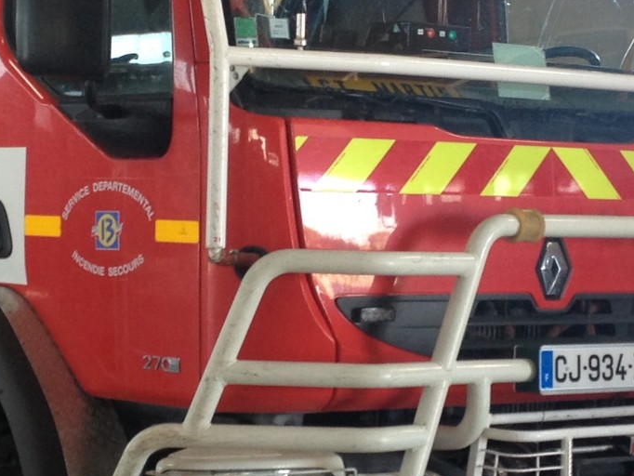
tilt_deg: -1.4
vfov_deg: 11.2
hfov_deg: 14.8
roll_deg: -1.7
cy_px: 188
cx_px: 263
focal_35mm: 133
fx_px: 2437
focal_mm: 4.28
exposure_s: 1/20
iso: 50
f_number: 2.4
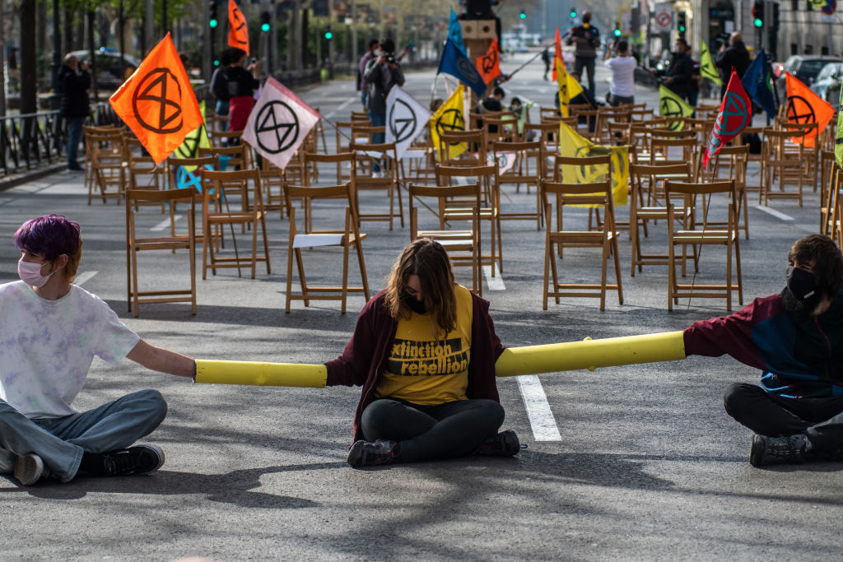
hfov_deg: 17.1
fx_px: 2810
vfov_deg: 11.4
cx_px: 422
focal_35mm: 120
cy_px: 281
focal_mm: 80
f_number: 4
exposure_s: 1/1000
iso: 200
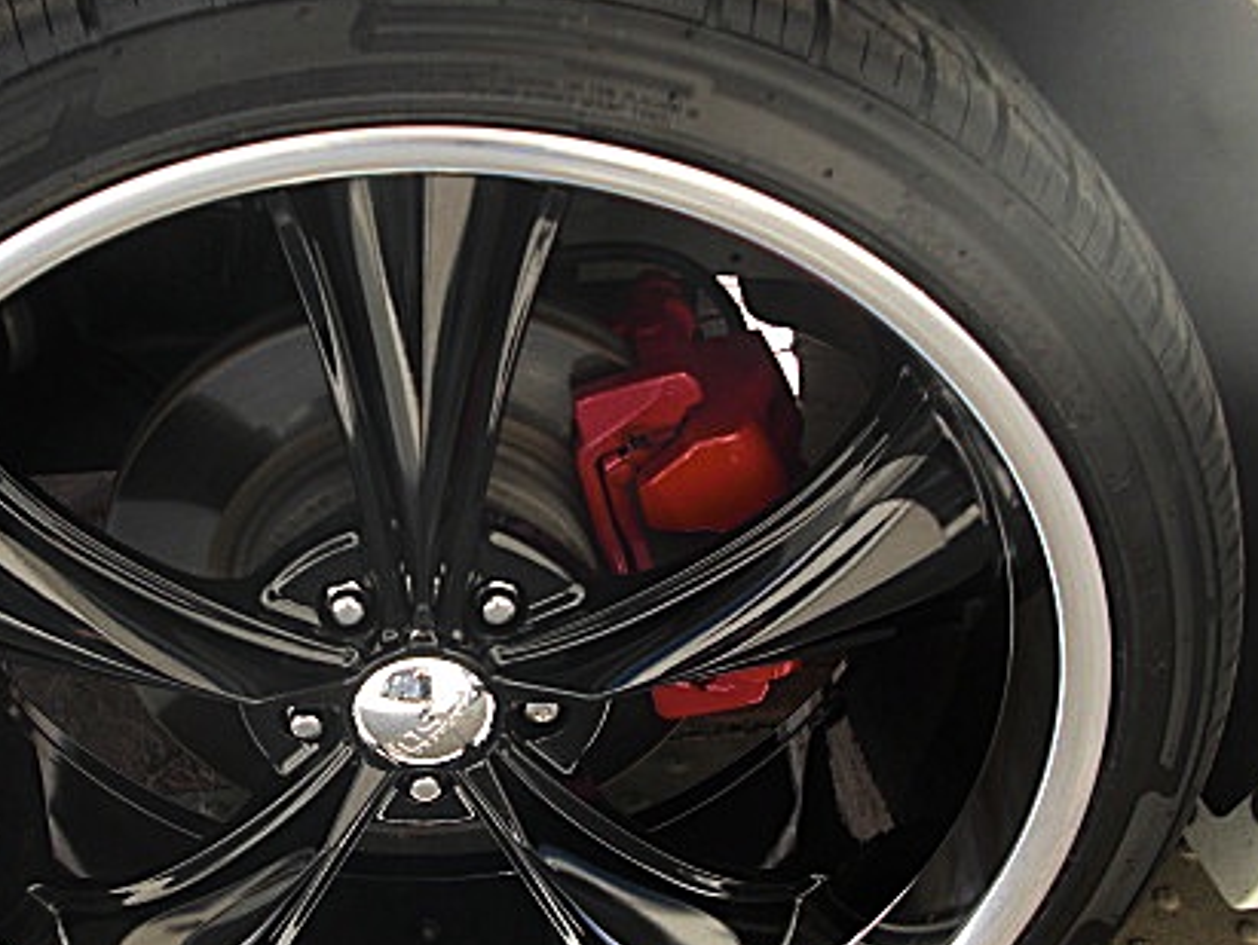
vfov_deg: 26.1
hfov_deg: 34.0
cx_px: 416
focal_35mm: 56
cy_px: 544
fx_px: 2037
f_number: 2.8
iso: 50
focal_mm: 6.3
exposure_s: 1/125
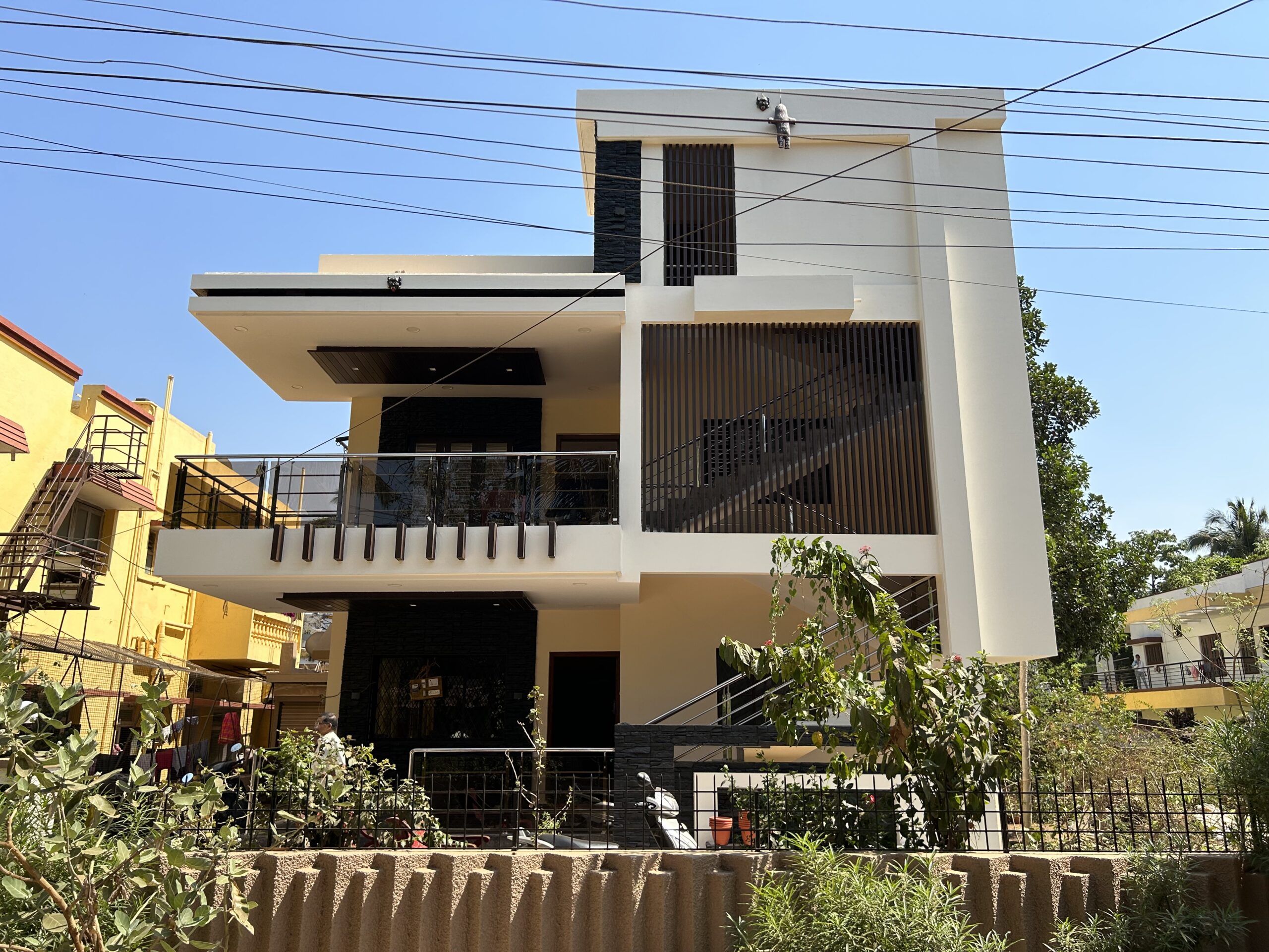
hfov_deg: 67.3
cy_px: 476
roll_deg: +0.5
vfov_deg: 53.1
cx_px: 634
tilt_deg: +15.2
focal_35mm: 26
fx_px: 953
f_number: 1.5
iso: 50
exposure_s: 1/2841
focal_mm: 5.7
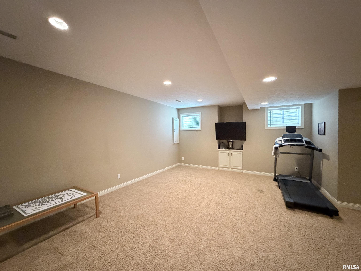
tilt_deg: -0.7
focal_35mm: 14
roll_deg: +1.4
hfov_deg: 102.1
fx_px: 146
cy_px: 136
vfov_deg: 85.7
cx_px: 180
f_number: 2.2
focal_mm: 2.22
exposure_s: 1/40
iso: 1000
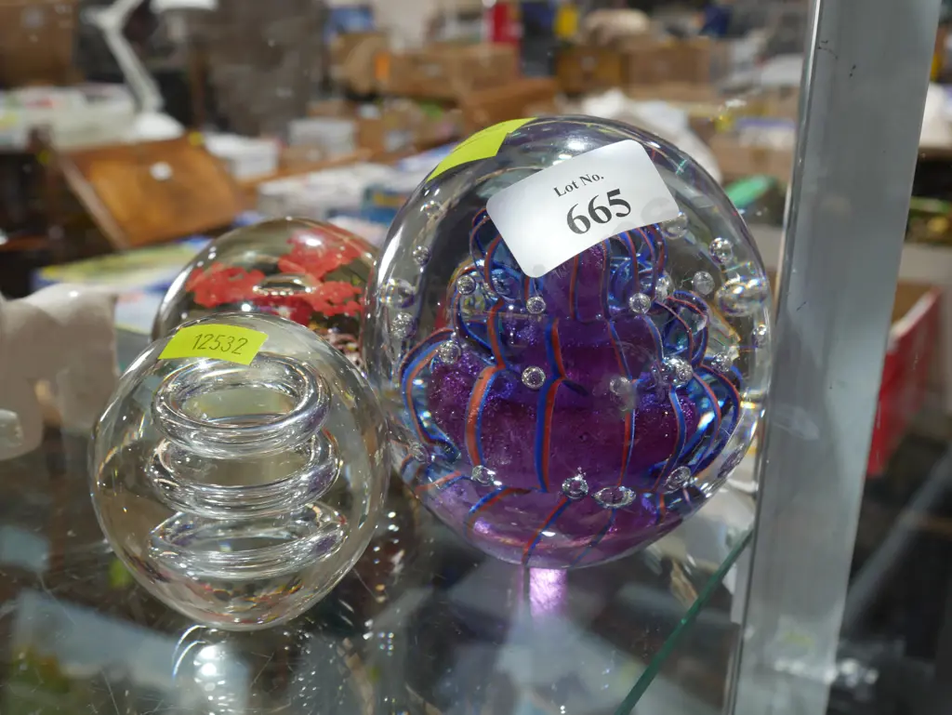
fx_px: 1101
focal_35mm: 40
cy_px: 358
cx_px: 476
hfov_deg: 46.8
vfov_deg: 36.0
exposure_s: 1/60
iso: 640
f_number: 6.3
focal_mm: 20
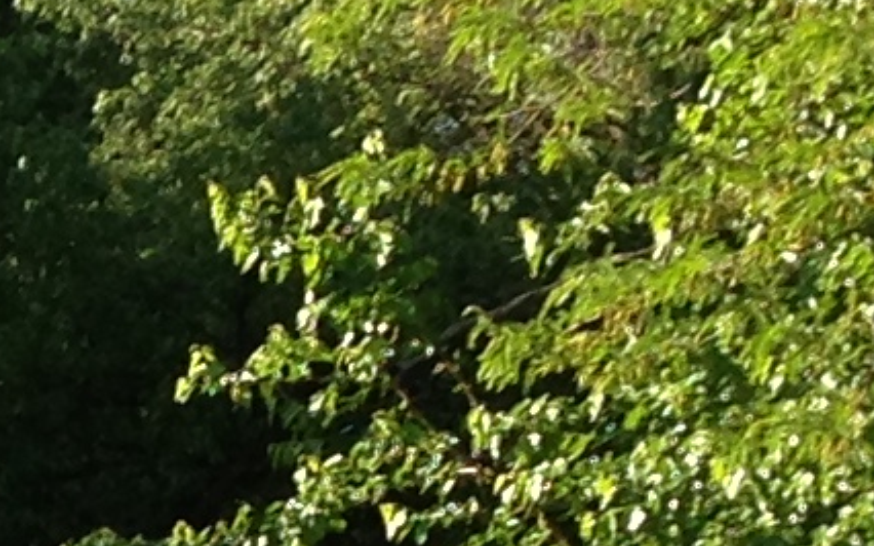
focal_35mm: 268
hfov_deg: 7.5
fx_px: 6382
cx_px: -880
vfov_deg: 4.8
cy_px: 1002
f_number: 2.4
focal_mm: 4.13
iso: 50
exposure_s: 1/384
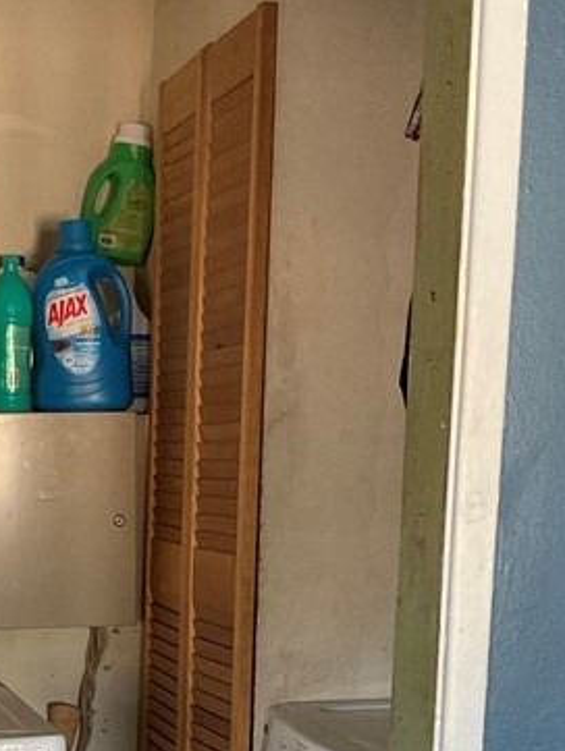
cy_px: 790
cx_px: 87
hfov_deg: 17.8
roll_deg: +0.2
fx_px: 1782
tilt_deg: -12.5
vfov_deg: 22.7
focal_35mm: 82
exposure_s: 1/60
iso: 250
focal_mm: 3
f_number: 1.8
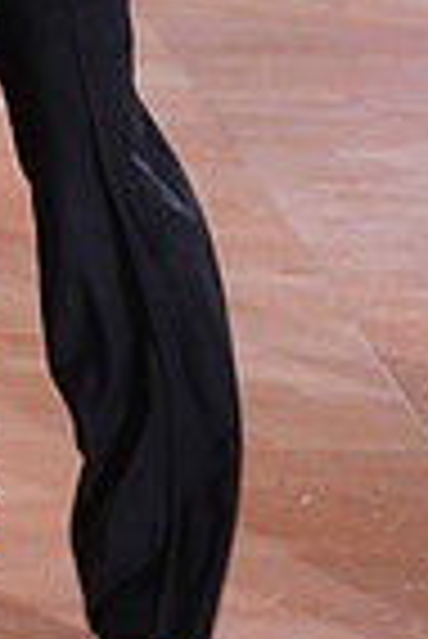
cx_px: -349
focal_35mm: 294
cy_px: -477
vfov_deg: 6.8
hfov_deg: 4.6
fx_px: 5230
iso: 3200
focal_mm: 72
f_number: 4.5
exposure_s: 1/250
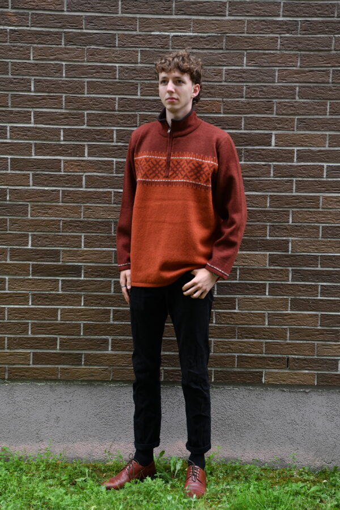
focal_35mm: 58
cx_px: 170
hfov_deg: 23.4
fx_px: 822
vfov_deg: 34.5
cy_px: 255
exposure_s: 1/125
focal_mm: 58
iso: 800
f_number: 5.6
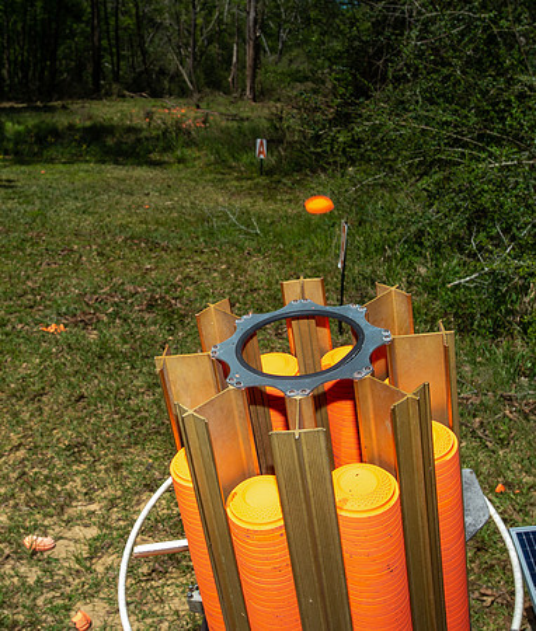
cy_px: 275
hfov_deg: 33.3
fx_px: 891
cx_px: 203
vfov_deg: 39.0
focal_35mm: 47
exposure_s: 1/250
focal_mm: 30
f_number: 9
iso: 125
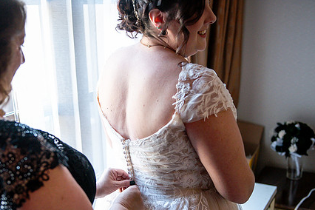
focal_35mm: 49
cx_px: 129
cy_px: 142
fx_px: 429
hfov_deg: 40.2
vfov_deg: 27.3
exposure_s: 1/160
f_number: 2.8
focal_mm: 36
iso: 1000
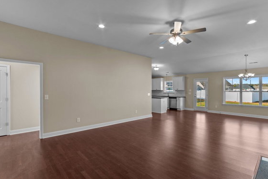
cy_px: 91
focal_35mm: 18
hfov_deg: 89.8
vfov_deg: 67.4
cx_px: 145
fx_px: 134
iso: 100
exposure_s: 1/2
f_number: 9
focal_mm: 14
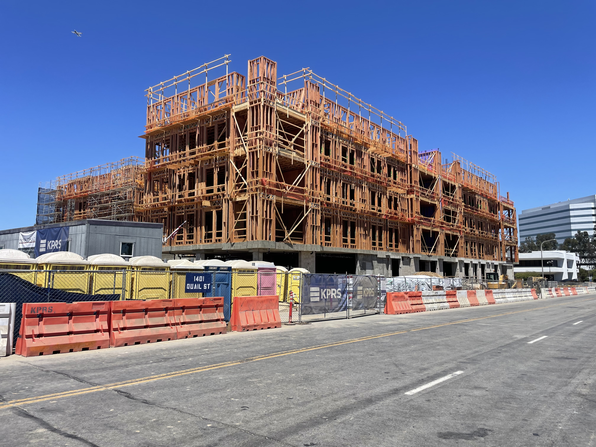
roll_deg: +1.1
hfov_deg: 67.3
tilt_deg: +7.7
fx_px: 448
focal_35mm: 26
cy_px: 224
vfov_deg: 53.1
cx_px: 298
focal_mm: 4.2
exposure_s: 1/3509
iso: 32
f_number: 1.6
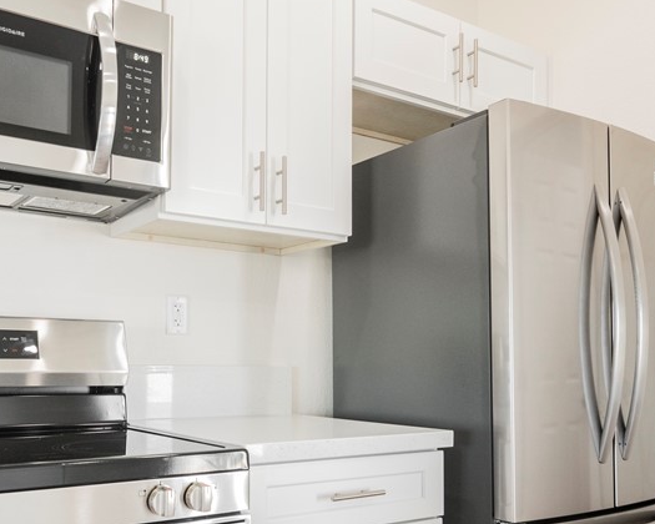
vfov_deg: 42.7
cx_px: 193
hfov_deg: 51.4
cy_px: 359
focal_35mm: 34
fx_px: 659
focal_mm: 17.5
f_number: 5.6
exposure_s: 1/50
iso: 800
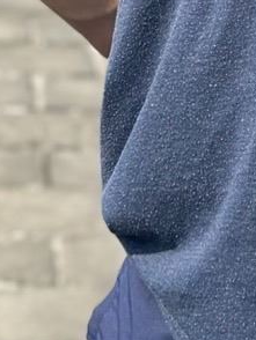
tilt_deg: -3.2
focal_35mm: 261
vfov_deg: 7.0
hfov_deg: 5.7
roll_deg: -1.0
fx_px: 2570
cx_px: 170
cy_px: -574
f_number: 1.78
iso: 100
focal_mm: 6.86
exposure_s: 1/2809
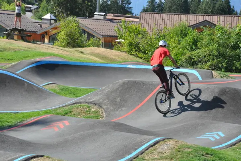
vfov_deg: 10.1
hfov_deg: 15.2
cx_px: 120
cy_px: 80
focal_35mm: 135
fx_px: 903
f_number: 13
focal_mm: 90
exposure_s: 1/640
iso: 800
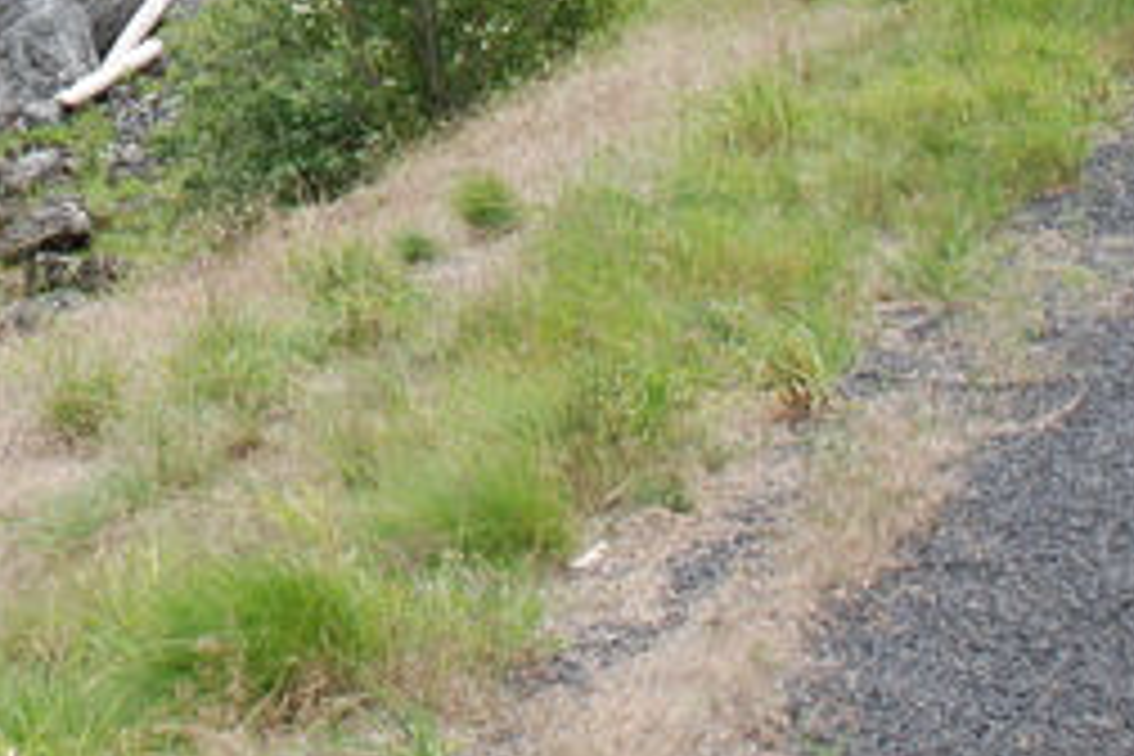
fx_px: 3906
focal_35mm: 124
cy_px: -295
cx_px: -126
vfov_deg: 10.7
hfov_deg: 16.0
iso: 200
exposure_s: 1/160
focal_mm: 26
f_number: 6.3
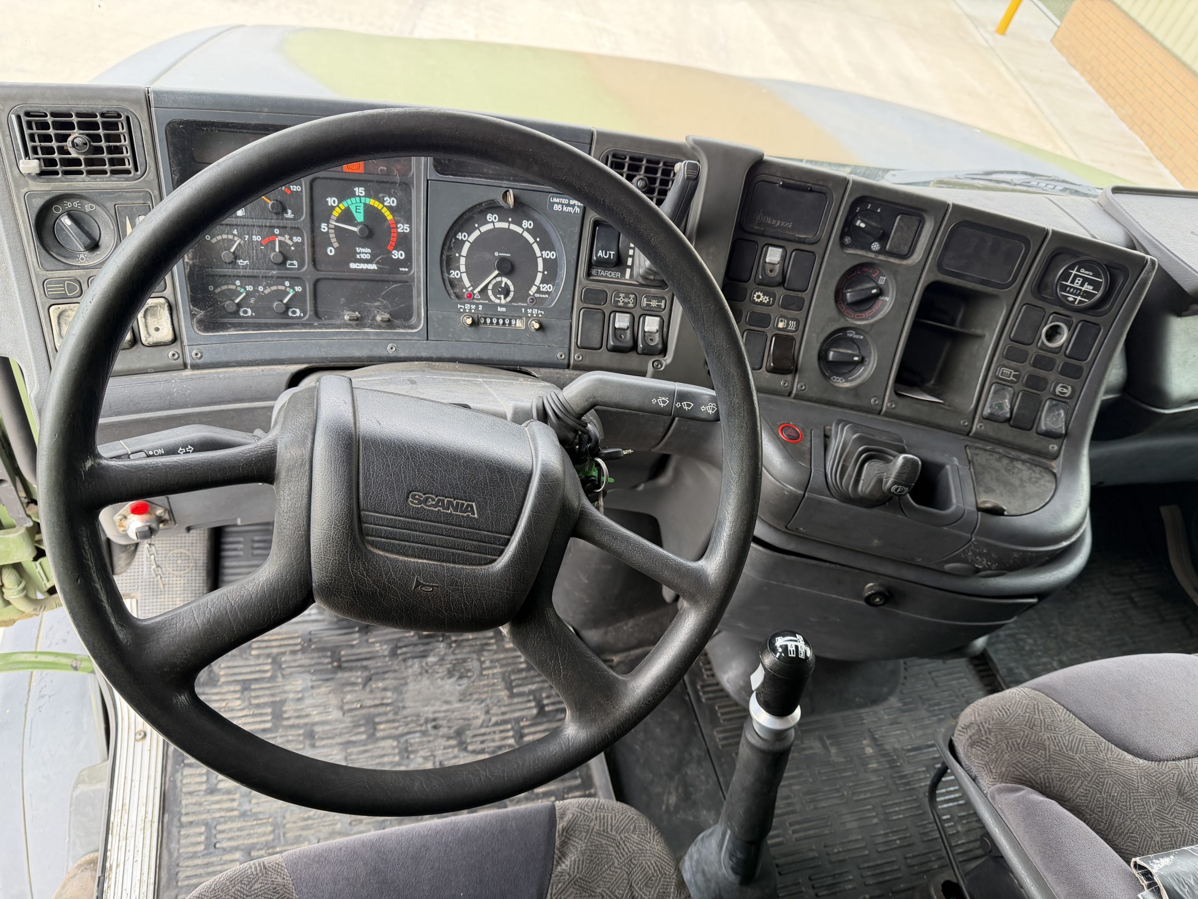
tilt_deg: -44.8
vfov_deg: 56.8
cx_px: 599
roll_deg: -15.5
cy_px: 450
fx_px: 831
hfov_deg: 71.6
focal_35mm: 24
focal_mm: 6.76
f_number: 1.78
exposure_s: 1/207
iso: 125
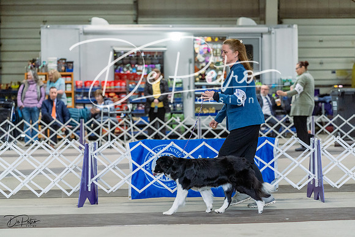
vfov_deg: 11.0
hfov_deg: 16.4
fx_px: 1233
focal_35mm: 125
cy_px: 118
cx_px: 178
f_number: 4
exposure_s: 1/400
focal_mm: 125
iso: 6400
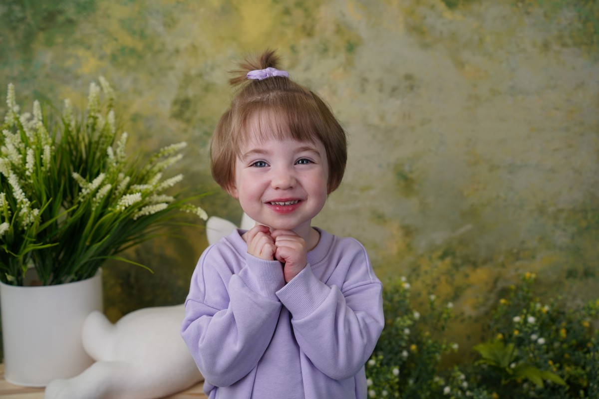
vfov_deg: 27.5
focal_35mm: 49
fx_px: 815
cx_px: 300
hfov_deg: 40.3
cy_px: 200
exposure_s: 1/100
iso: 100
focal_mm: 49
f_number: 4
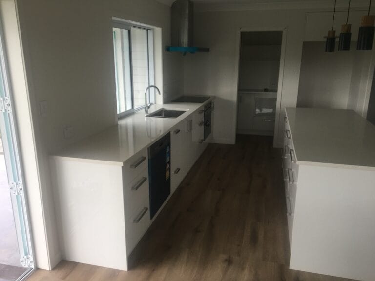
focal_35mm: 29
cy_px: 140
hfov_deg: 61.7
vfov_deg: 48.2
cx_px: 188
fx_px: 314
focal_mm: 4.15
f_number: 2.2
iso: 25
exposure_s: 1/100
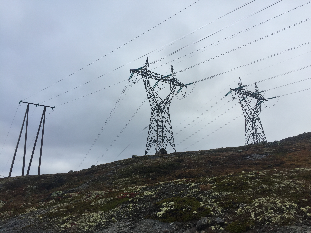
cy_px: 116
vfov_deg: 48.2
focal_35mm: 29
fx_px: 261
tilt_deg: +18.6
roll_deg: -0.5
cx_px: 156
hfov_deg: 61.7
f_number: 2.2
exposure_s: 1/719
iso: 32
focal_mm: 4.15
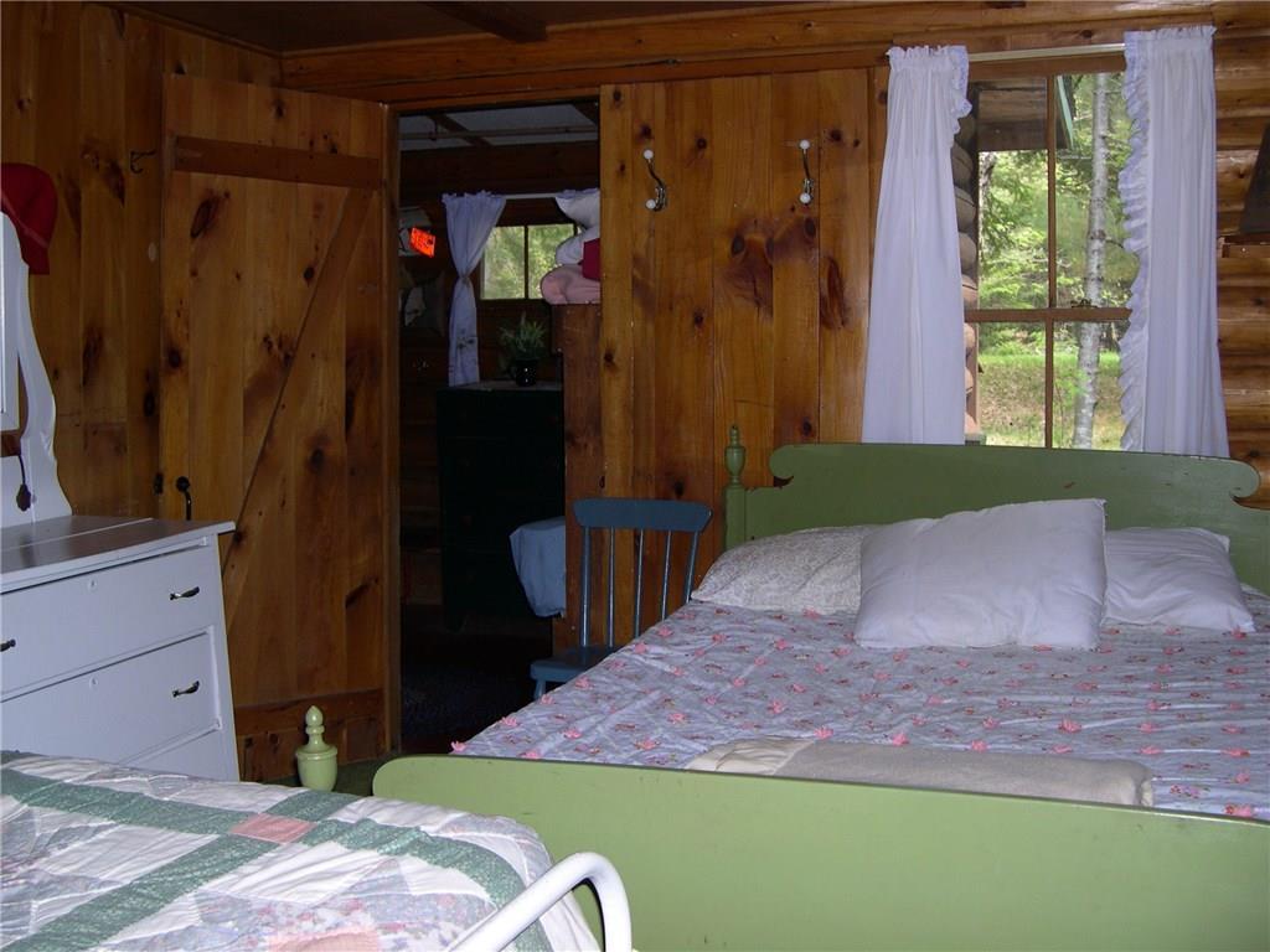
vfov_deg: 37.7
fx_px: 1394
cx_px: 635
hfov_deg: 49.0
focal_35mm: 38
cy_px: 476
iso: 112
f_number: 2.8
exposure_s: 1/60
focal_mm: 8
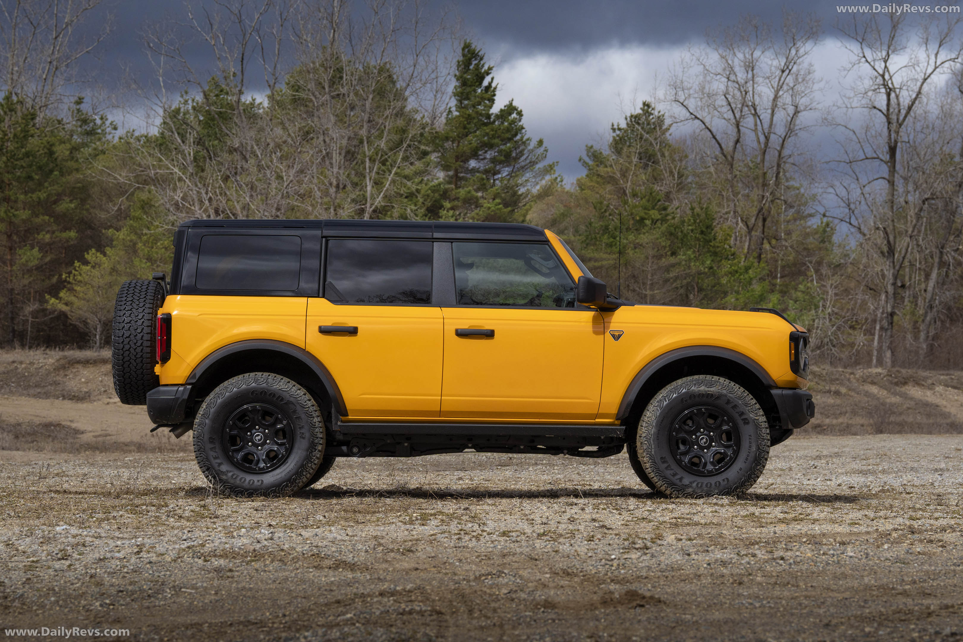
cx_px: 482
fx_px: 2889
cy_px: 321
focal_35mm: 108
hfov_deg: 18.9
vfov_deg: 12.7
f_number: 8
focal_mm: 108
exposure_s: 1/3200
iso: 800
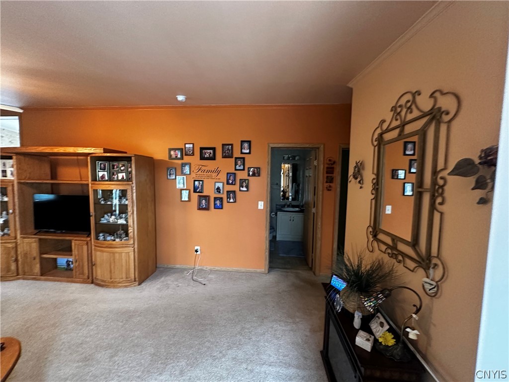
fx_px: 206
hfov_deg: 102.1
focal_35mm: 14
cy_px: 191
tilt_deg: -4.2
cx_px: 254
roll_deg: -0.5
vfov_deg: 85.7
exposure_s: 1/60
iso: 500
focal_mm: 2.22
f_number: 2.2
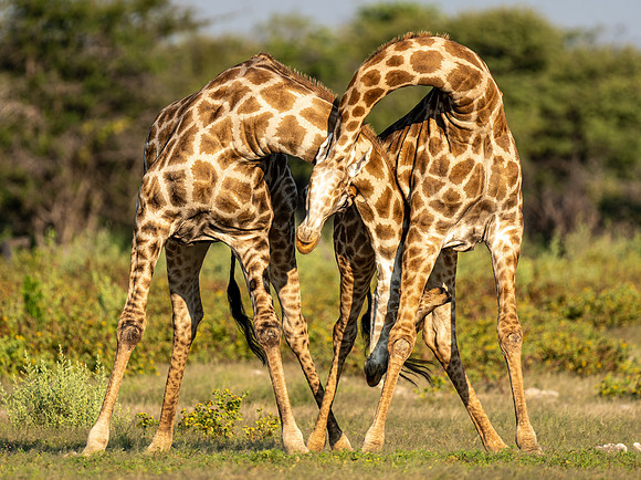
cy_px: 146
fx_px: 16703
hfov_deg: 2.2
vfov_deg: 1.6
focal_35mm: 903
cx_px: 300
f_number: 4
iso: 100
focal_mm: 600
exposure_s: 1/1250
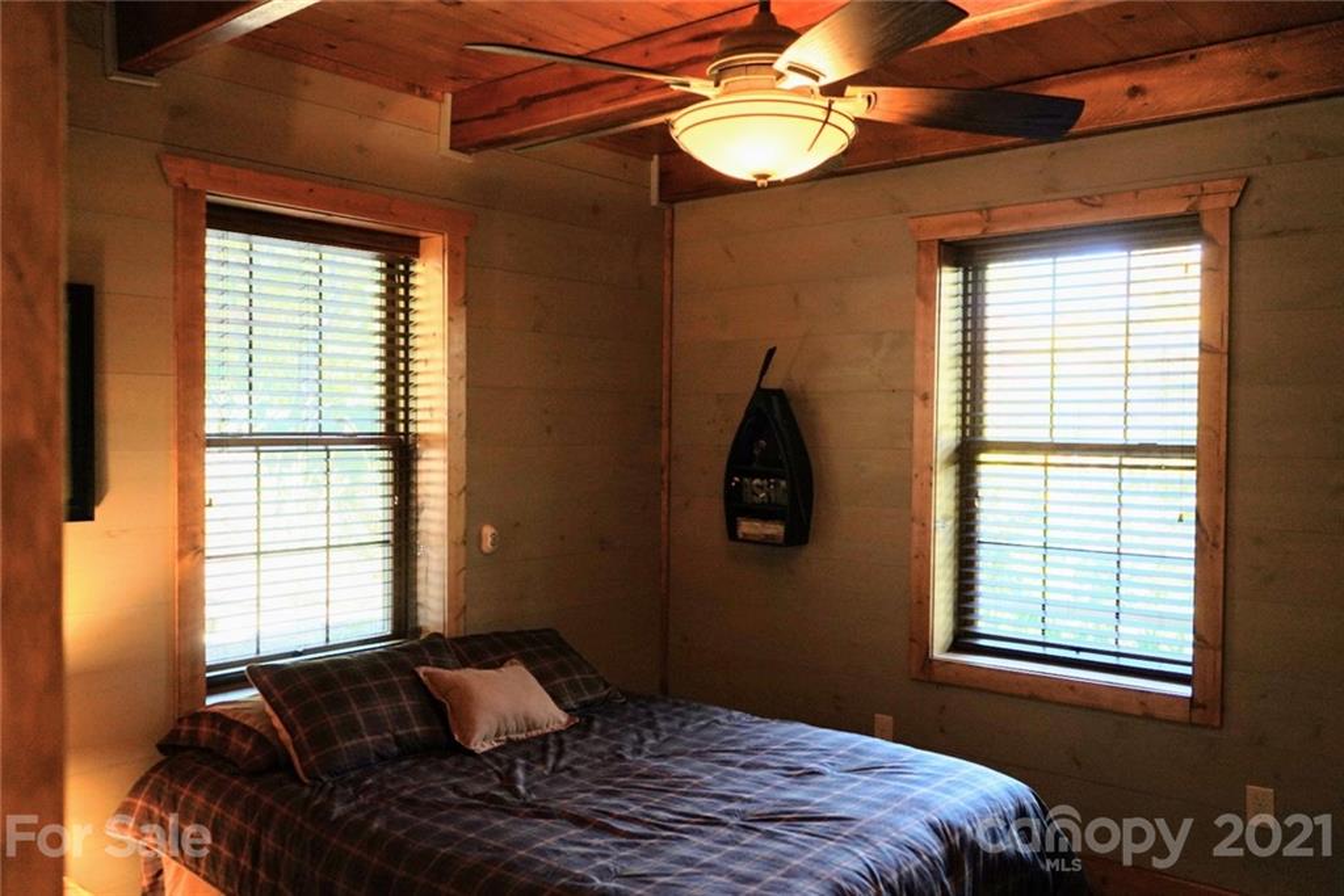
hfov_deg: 63.7
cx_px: 672
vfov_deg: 45.0
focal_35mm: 29
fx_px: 1083
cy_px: 448
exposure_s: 1/160
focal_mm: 29
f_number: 3.5
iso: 2500
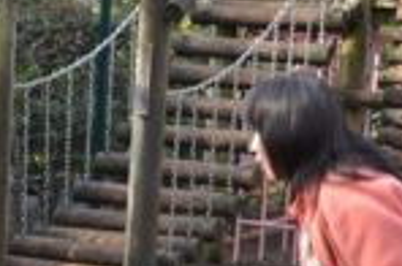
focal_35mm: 142
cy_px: 254
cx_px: -73
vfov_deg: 9.5
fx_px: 1586
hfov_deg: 14.0
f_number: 5.6
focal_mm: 35
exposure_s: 1/125
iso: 220
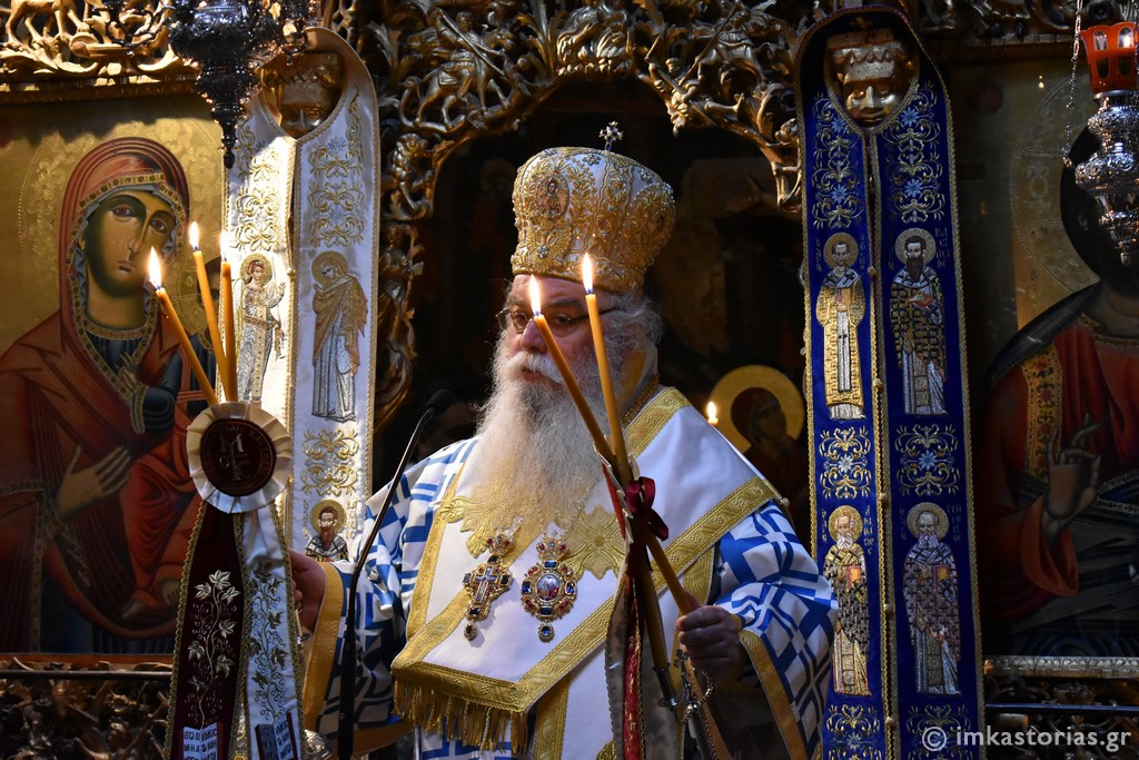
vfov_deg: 16.6
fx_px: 2610
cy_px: 380
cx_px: 570
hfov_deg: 24.6
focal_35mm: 82
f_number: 5.6
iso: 5000
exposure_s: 1/40
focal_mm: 55
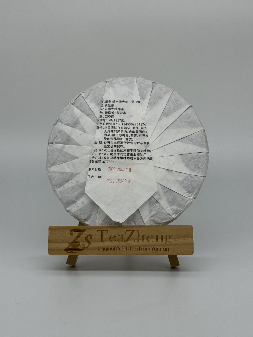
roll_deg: +0.5
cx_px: 126
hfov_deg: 30.3
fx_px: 468
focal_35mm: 48
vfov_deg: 39.7
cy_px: 168
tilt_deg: -11.9
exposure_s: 1/1560
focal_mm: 6.76
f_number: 1.78
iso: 64
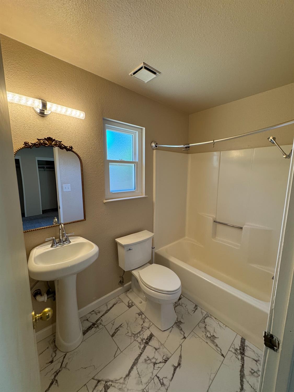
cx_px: 147
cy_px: 196
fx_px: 159
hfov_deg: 85.7
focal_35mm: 14
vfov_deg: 102.1
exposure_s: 1/120
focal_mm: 2.22
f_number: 2.2
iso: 200
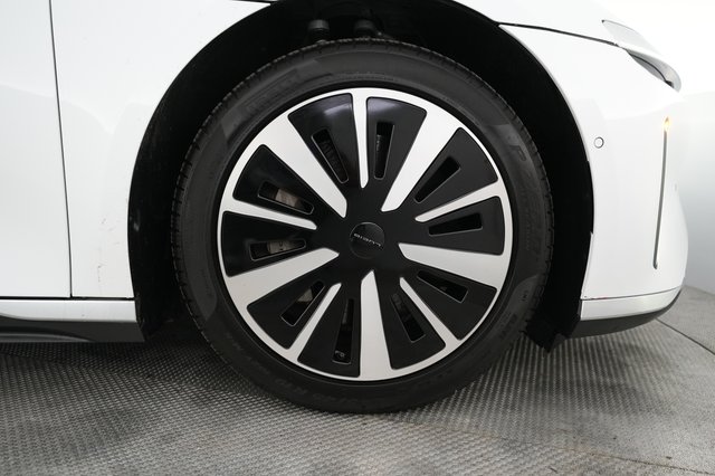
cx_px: 358
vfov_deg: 46.4
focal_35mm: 28
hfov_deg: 65.5
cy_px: 238
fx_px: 556
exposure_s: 1/160
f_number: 2.8
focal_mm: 28
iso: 3200
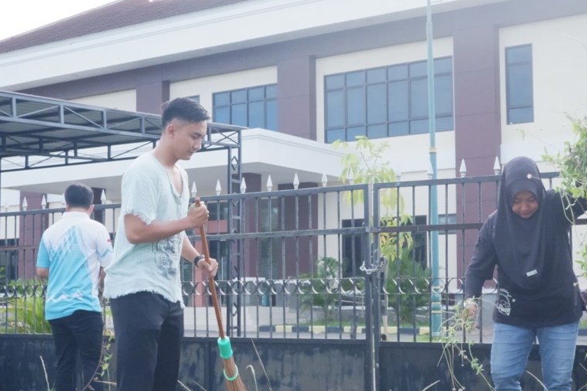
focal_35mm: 56
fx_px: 913
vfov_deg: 24.1
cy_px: 246
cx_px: 309
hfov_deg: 35.6
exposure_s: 1/600
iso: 6400
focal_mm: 28.8
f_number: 14
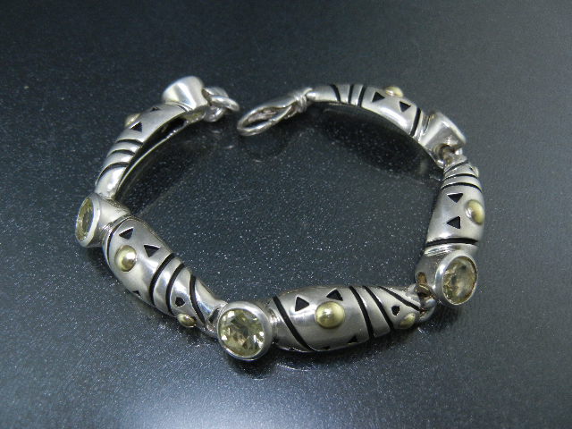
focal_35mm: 34
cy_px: 214
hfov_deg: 54.0
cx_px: 286
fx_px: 562
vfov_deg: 41.8
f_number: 7.2
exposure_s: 1/30
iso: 557
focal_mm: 6.2
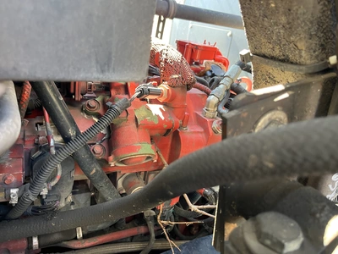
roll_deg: -8.8
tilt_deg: -24.3
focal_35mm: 26
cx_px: 169
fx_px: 254
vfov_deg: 53.1
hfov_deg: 67.3
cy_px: 127
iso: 160
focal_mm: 5.1
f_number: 1.6
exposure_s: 1/60
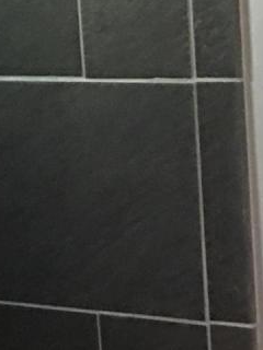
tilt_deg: -17.1
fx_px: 1834
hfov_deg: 8.1
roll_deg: +1.3
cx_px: 353
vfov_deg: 10.4
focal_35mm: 181
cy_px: 581
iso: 125
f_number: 2.2
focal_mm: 4.15
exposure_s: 1/4
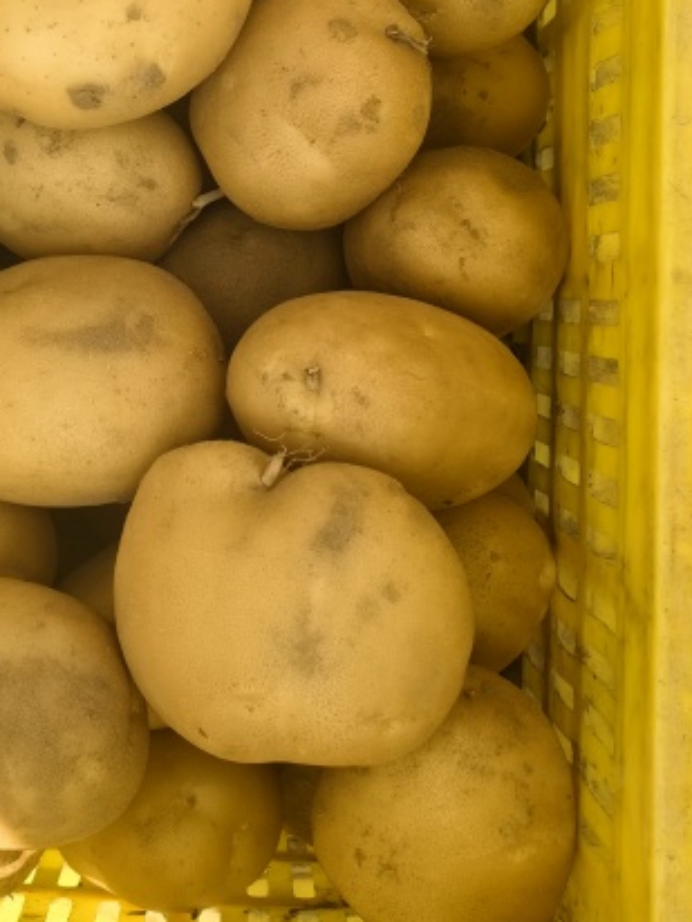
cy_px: 211
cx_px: 81
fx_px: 1866
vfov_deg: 27.3
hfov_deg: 20.6
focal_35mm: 70
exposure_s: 1/1361
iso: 50
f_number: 2
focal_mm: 6.98
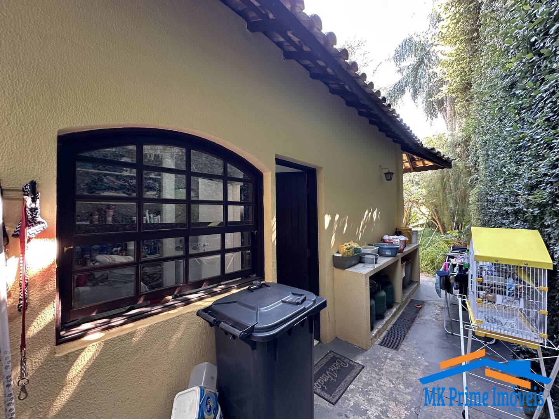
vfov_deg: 85.7
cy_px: 210
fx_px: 226
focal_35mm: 14
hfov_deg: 102.1
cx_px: 280
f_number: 2.2
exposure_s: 1/69
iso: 320
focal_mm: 2.22
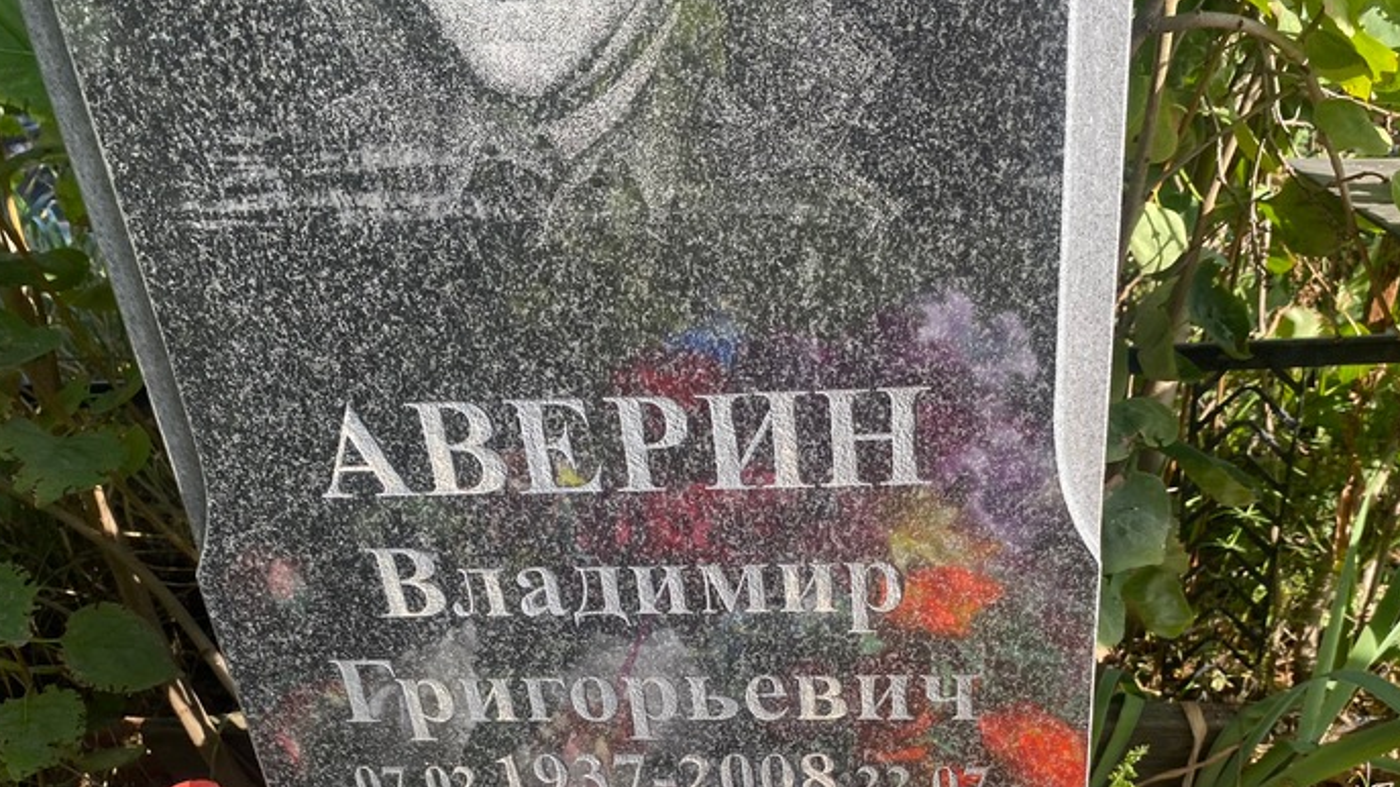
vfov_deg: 34.8
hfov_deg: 59.3
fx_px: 1225
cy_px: 591
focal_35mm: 33
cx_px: 787
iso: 32
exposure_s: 1/544
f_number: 1.8
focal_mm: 4.25
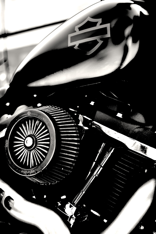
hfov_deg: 24.6
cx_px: 78
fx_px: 357
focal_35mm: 55
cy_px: 117
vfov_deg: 36.2
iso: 100
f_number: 2.8
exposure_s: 1/30
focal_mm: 55
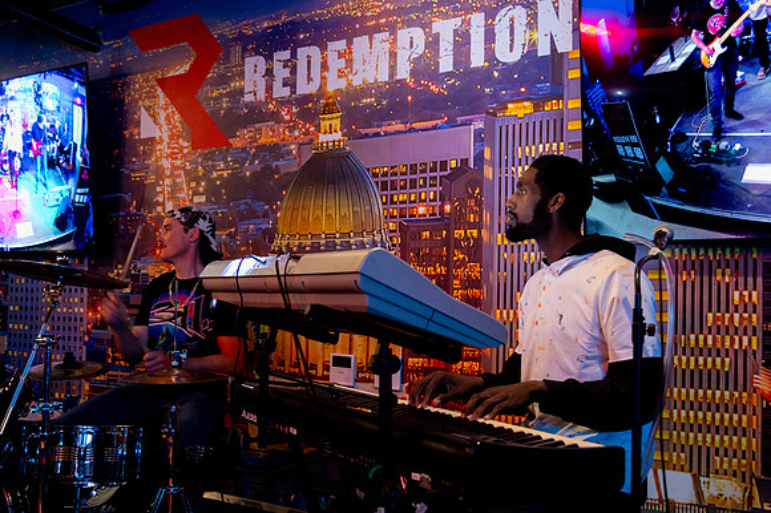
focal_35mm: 40
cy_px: 257
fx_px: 851
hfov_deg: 48.7
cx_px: 396
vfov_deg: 33.5
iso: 5000
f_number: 4
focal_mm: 38
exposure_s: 1/30
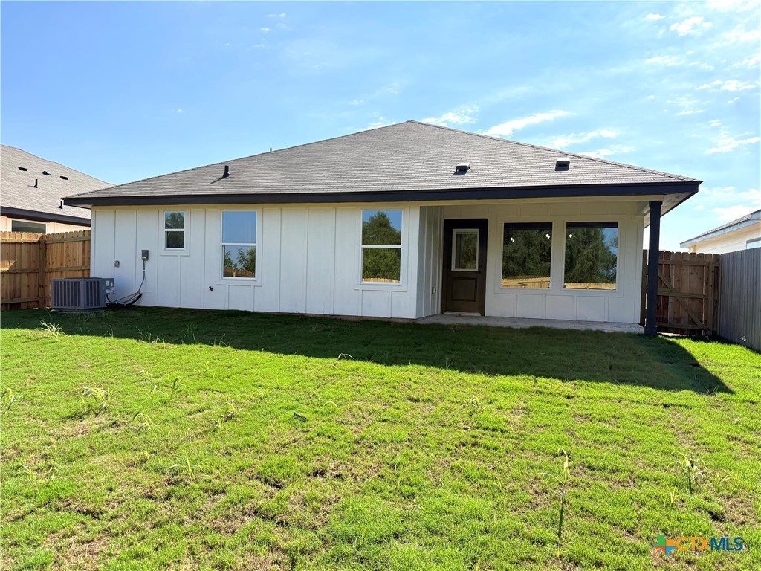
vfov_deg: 56.8
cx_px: 380
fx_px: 528
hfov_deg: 71.6
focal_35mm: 24
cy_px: 286
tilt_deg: +1.0
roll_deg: -1.5
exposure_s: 1/3425
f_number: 1.78
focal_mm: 6.76
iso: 100
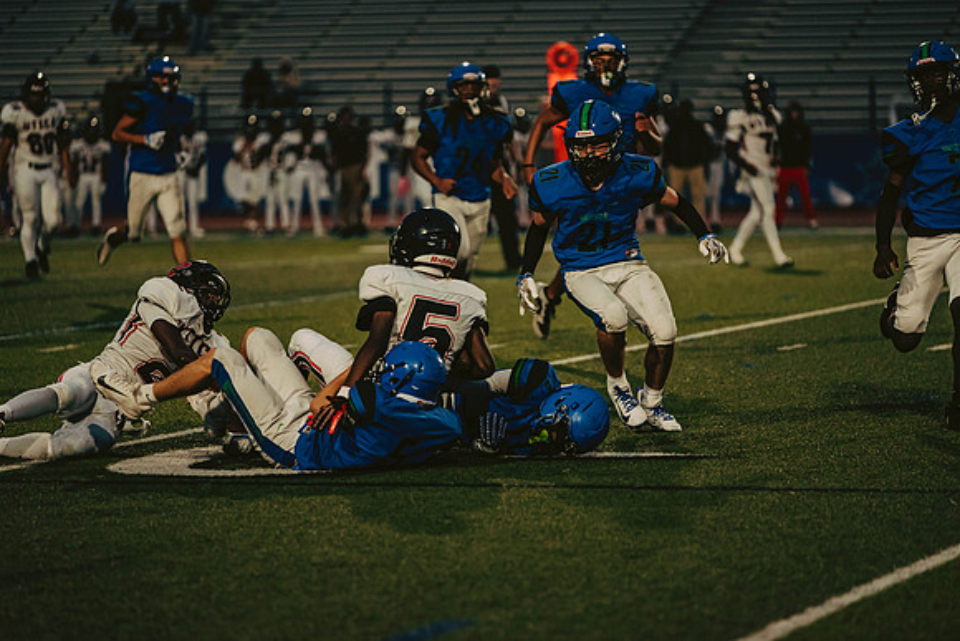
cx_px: 480
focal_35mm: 180
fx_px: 4801
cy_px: 320
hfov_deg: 11.4
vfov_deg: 7.6
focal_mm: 180
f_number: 2.8
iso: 1600
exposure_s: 1/1250
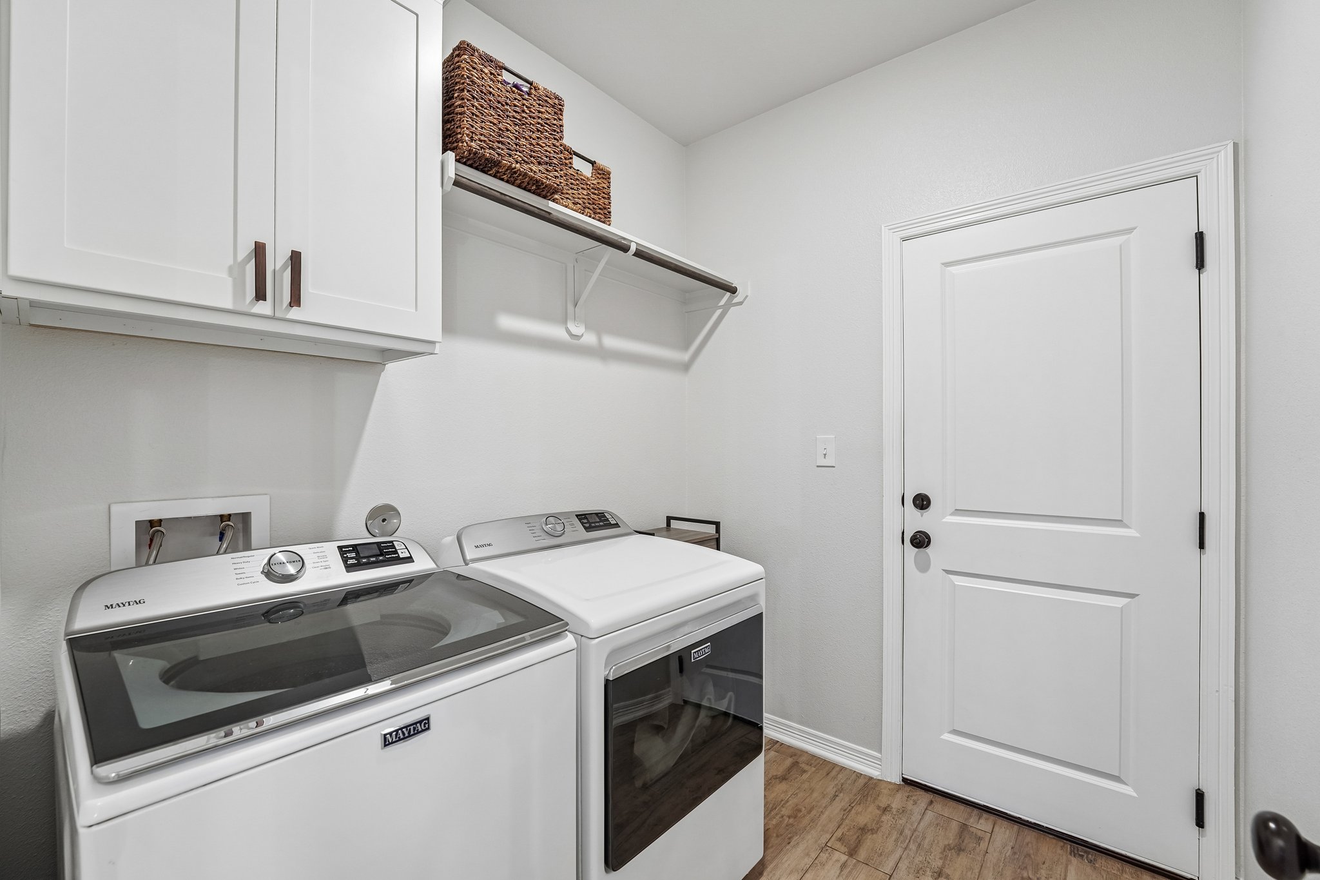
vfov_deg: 81.2
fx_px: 513
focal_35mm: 14
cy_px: 440
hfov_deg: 104.3
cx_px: 660
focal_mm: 14
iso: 400
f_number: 8
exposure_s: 1/15
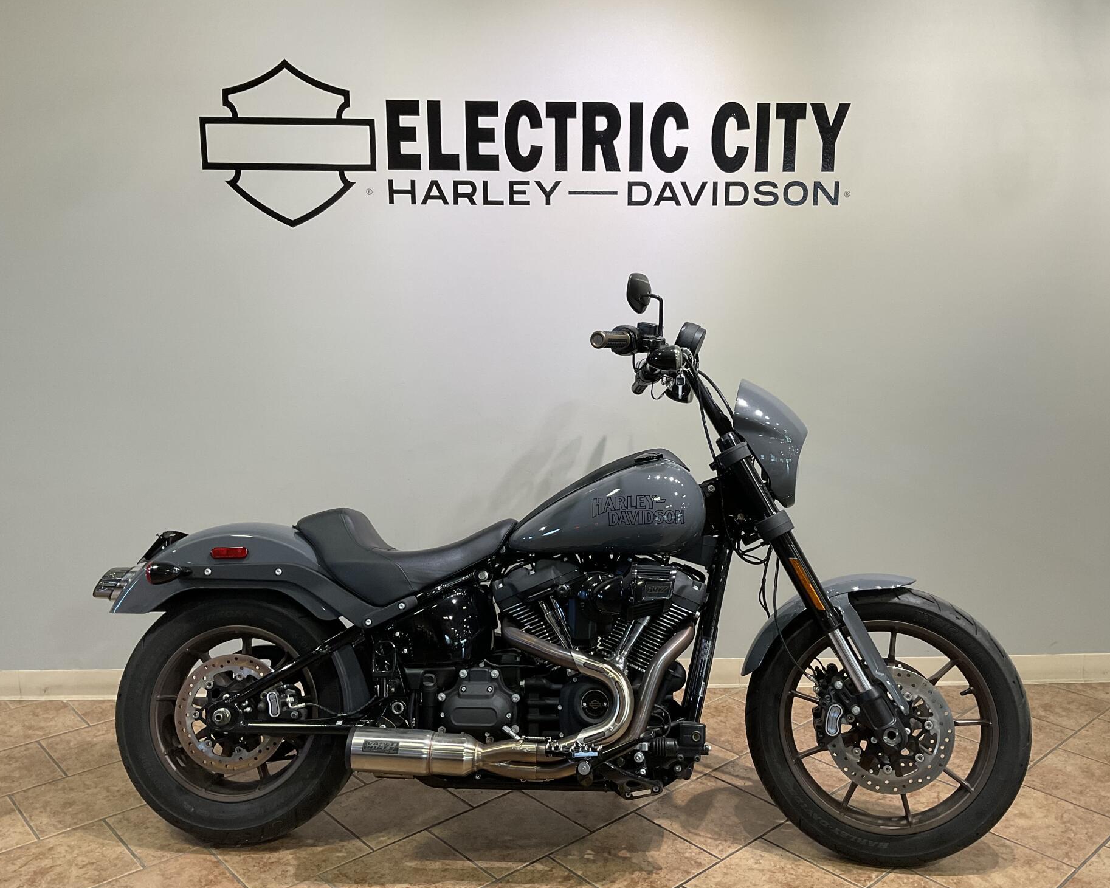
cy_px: 453
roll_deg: -0.5
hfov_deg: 57.1
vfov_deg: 47.1
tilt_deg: -10.9
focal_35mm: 31
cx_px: 584
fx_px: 1018
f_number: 1.8
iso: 50
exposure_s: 1/60
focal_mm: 3
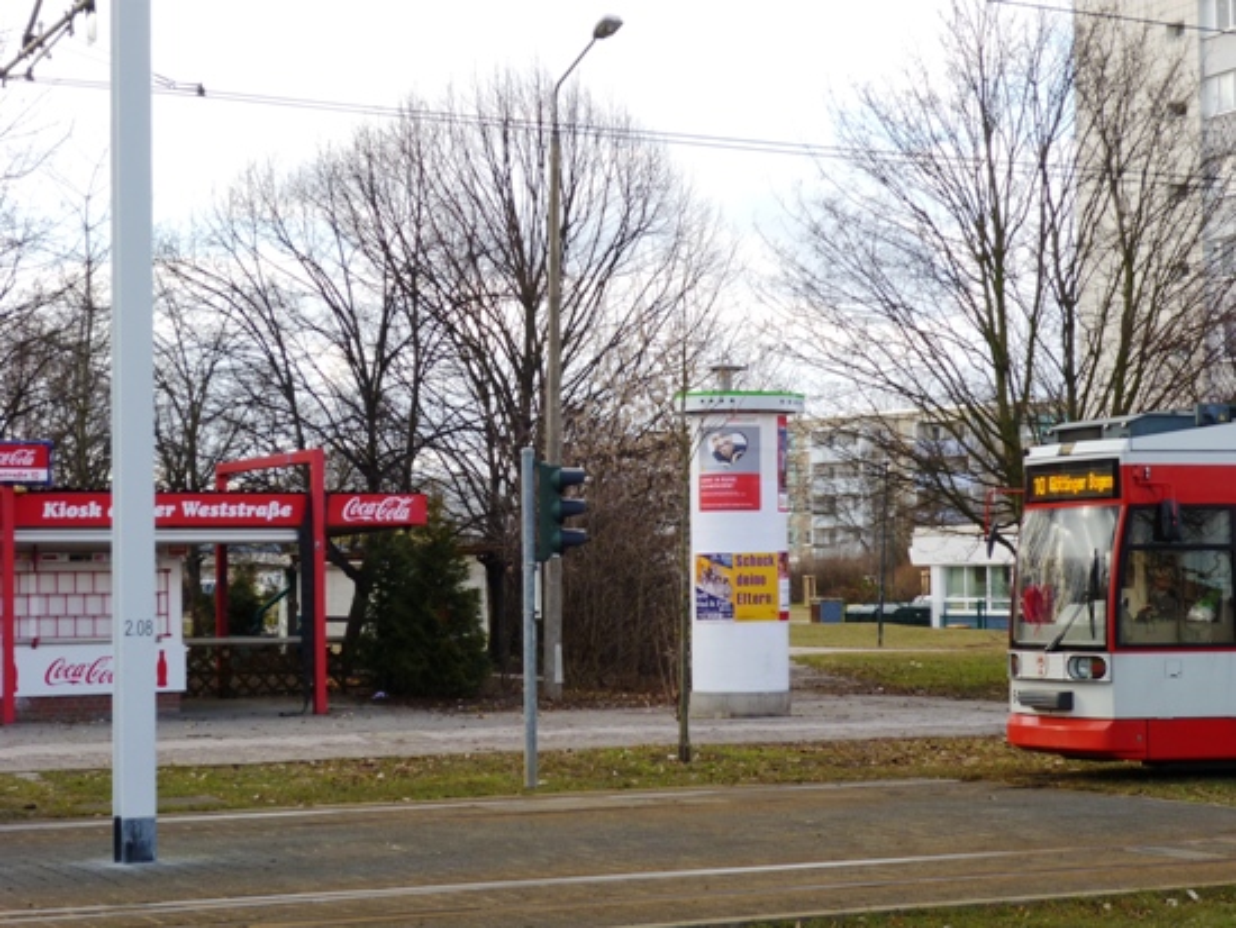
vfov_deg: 21.3
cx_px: 618
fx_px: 2465
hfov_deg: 28.2
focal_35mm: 69
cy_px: 464
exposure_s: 1/160
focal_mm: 11.4
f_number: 3.9
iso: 80
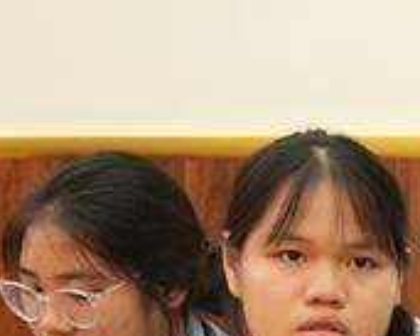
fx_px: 3856
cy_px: 530
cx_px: 1351
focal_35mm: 310
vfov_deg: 5.0
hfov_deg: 5.7
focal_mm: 47
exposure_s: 1/125
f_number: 2.8
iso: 2000
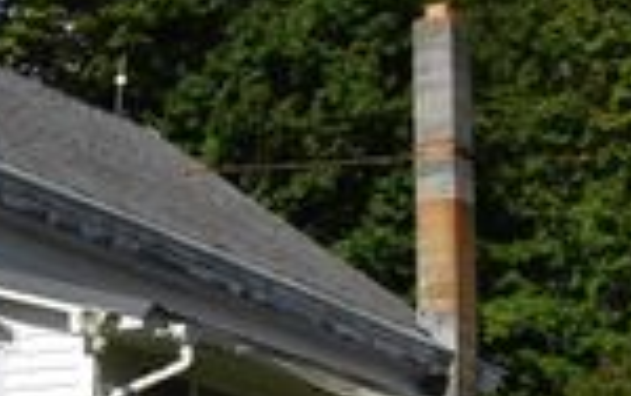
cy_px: 274
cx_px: -223
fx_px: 2714
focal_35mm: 158
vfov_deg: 8.3
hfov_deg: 12.8
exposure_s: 1/200
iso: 100
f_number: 16
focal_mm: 31
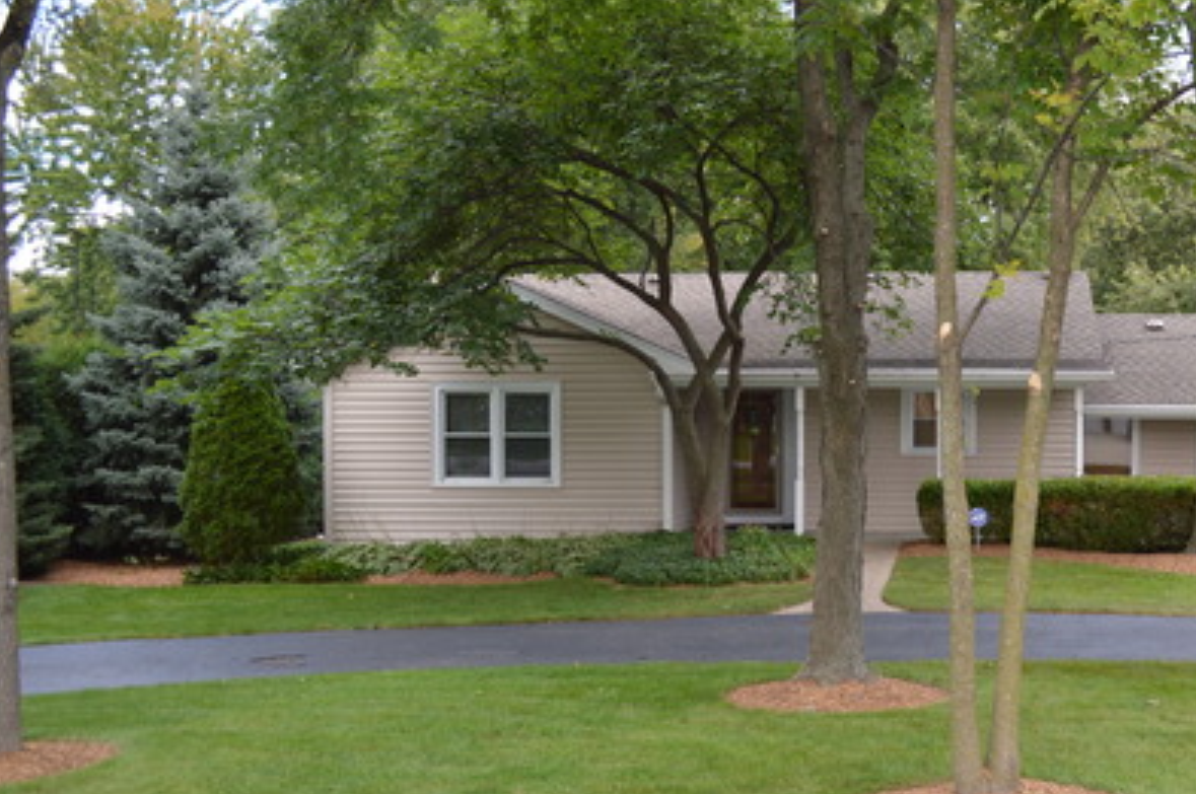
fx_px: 1460
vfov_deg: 30.4
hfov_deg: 42.5
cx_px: 962
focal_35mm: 44
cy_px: 450
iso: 140
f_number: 4
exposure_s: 1/125
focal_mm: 18
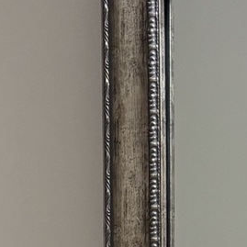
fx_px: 1590
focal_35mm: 197
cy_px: 512
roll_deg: +0.1
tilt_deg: -2.9
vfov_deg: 8.4
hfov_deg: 8.7
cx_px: -137
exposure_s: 1/60
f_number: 1.6
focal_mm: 5.96
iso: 125
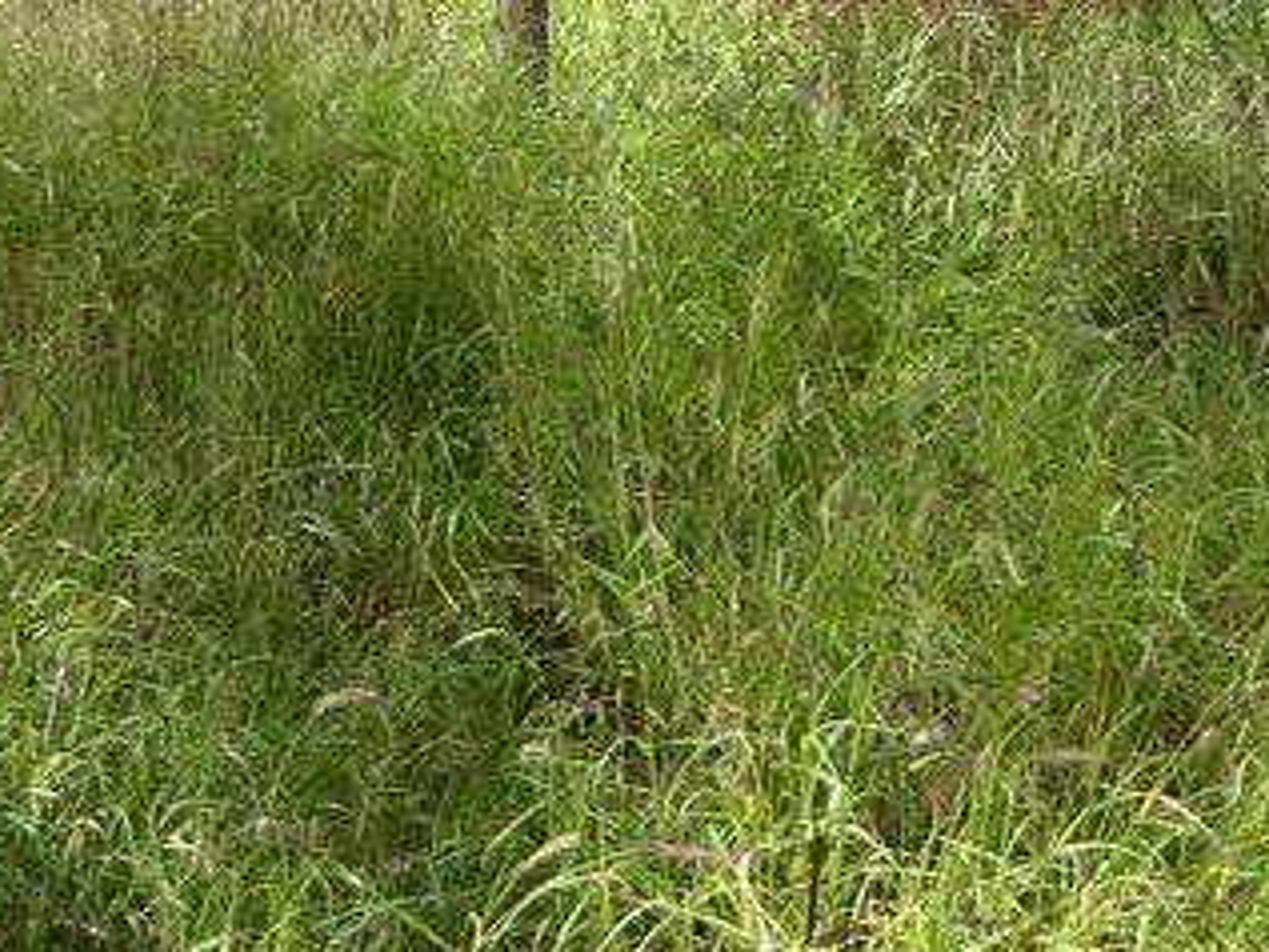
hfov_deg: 30.7
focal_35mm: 63
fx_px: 2310
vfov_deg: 22.1
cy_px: -80
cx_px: 649
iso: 80
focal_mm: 4.3
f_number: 3.3
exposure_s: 1/400
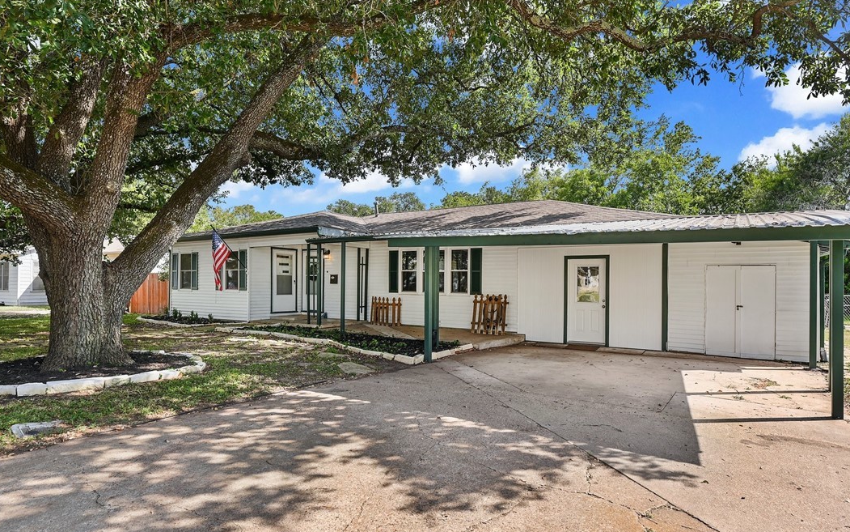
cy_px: 264
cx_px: 434
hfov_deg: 85.0
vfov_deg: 59.7
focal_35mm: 20
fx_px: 463
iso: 250
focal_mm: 19
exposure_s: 1/250
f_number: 7.1
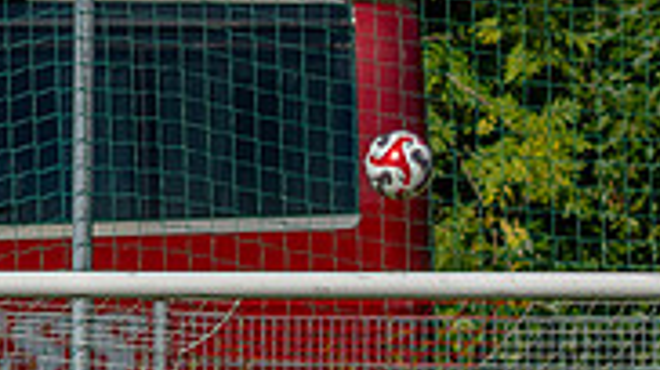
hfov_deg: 1.2
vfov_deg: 0.7
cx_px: 571
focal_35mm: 1770
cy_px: 799
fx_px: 30949
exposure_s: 1/2000
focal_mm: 300
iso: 100
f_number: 3.5
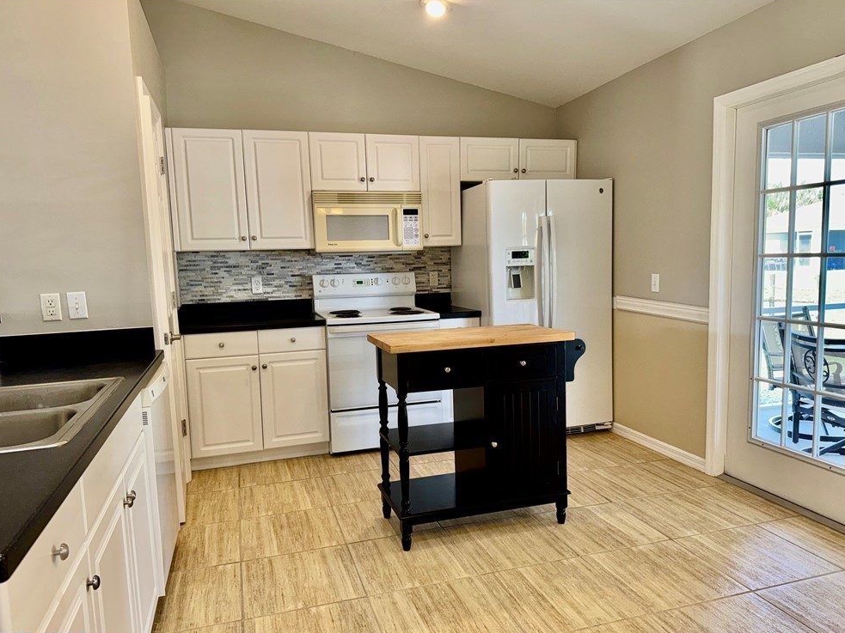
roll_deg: +1.5
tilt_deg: -6.9
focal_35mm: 25
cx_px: 420
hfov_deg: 69.4
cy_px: 326
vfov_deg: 54.9
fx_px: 610
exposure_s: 1/120
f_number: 1.78
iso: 100
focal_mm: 6.76
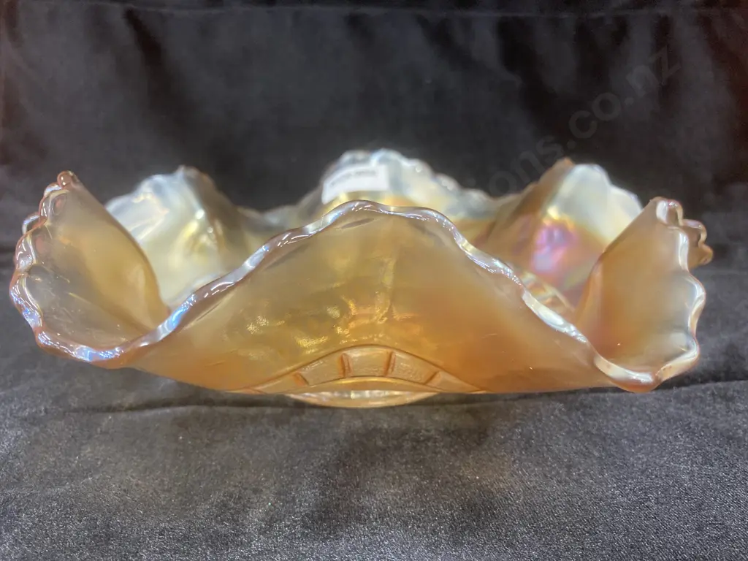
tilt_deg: -15.3
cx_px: 374
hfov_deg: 63.4
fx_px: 605
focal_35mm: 28
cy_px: 280
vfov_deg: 49.7
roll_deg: -0.5
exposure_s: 1/50
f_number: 1.8
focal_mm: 3.99
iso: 250
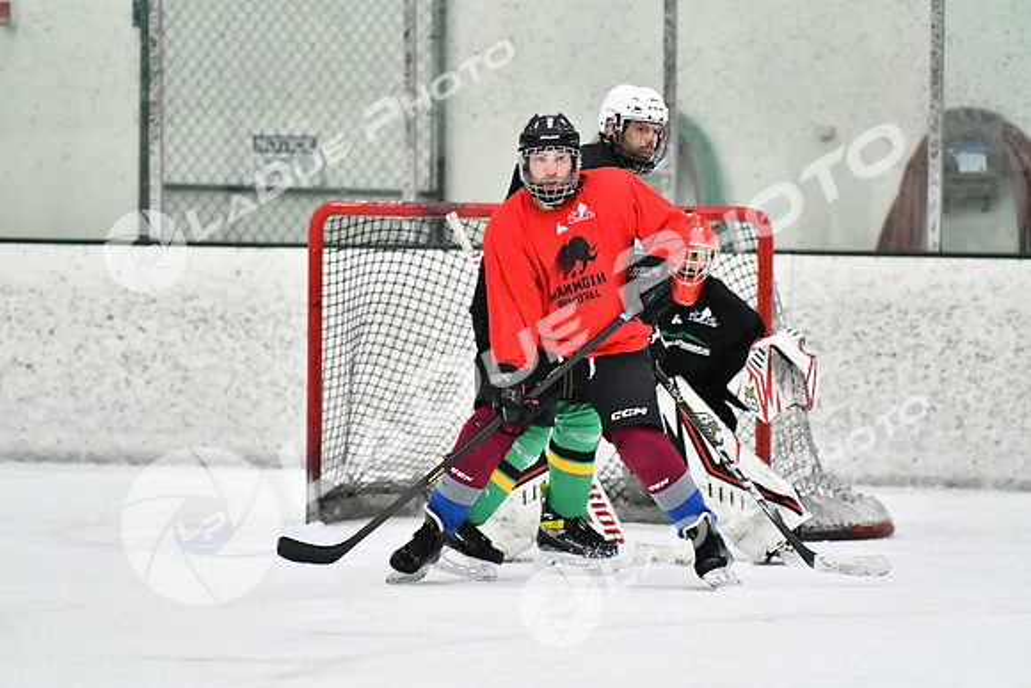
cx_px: 516
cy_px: 344
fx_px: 8164
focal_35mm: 285
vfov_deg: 4.8
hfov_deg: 7.2
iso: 6400
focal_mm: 190
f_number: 2.8
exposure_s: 1/1600
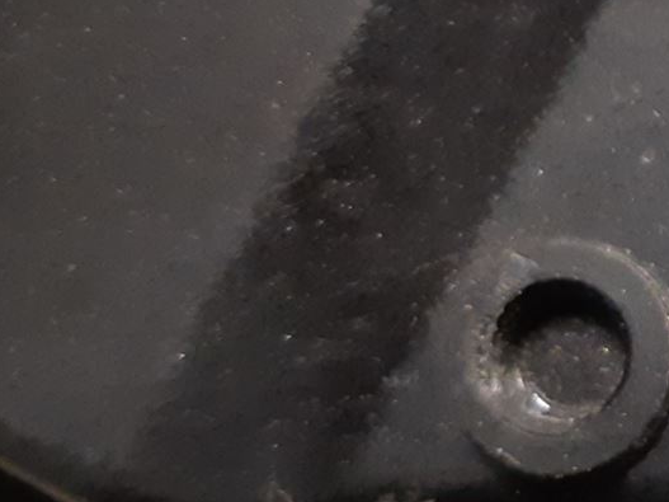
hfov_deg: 17.2
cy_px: 137
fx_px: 1952
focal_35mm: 101
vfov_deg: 14.6
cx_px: 1049
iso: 250
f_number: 1.7
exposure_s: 1/33
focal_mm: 3.93
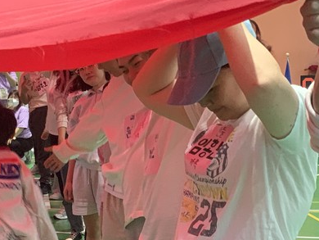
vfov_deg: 11.5
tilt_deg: -5.9
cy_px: 214
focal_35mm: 128
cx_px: -52
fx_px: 1180
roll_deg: -0.2
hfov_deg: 14.9
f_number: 2.4
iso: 200
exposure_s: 1/60
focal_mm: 6
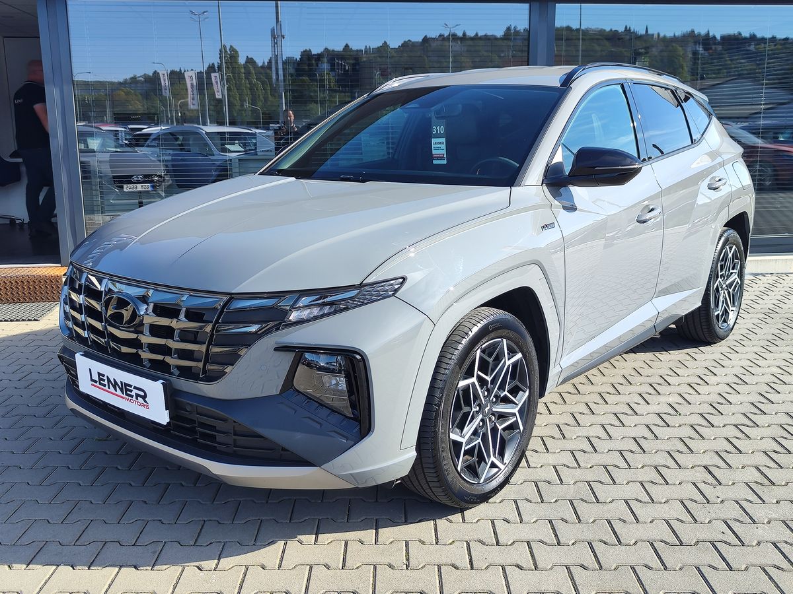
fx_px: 527
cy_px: 297
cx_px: 396
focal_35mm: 23
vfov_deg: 58.9
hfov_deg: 73.9
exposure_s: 1/264
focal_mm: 7.01
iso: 50
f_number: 1.69
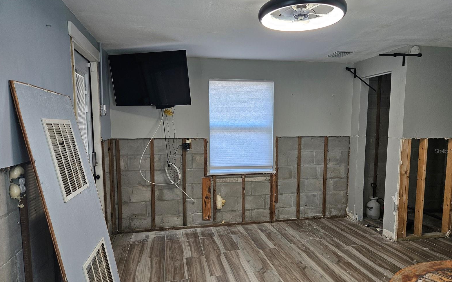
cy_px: 151
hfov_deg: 72.5
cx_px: 230
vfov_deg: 49.2
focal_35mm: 25
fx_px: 308
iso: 80
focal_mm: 5.4
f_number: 1.8
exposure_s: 1/60
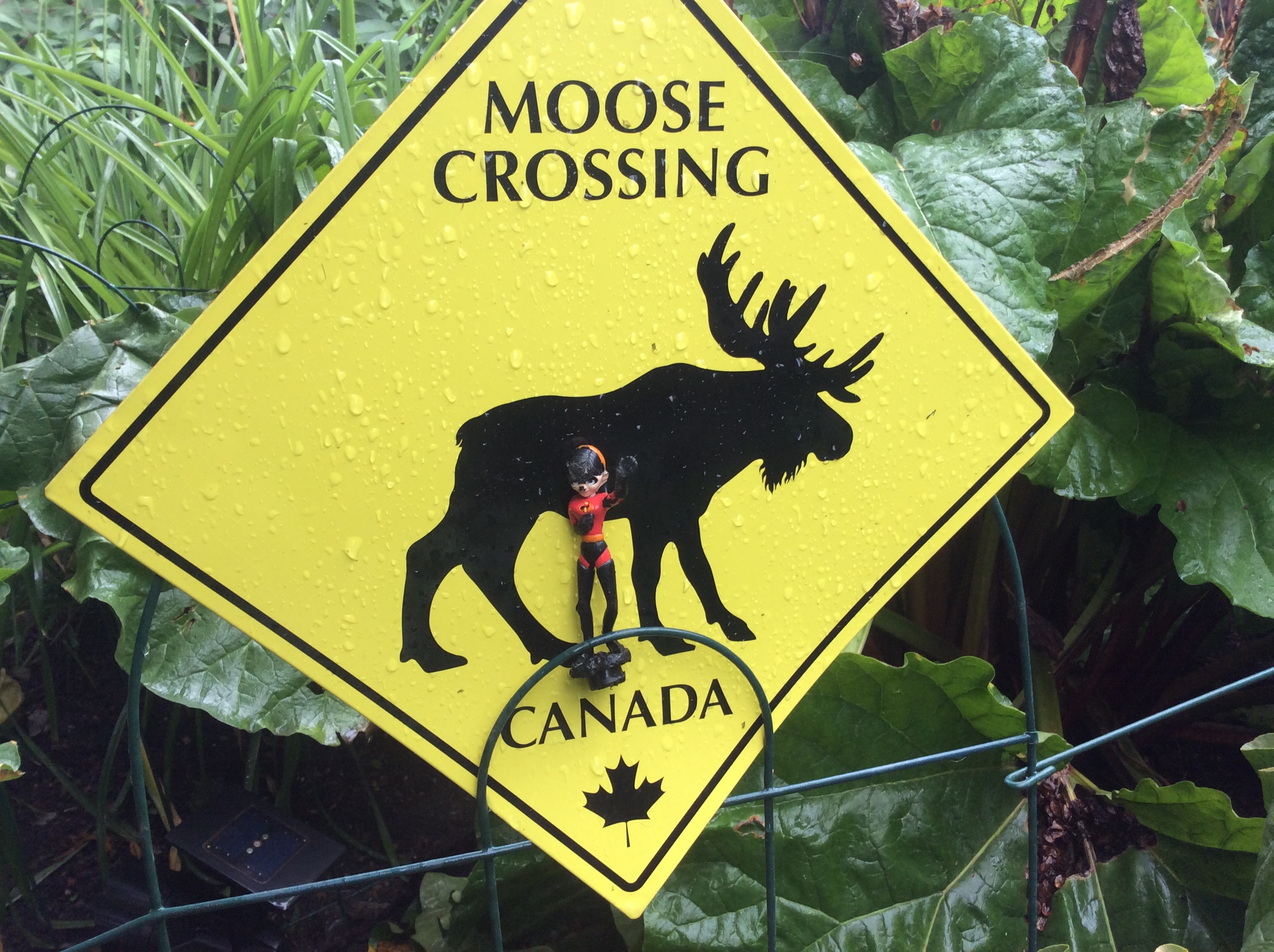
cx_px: 637
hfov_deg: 56.9
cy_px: 476
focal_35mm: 32
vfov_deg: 44.1
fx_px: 1176
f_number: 2.4
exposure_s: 1/40
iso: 32
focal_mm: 3.3
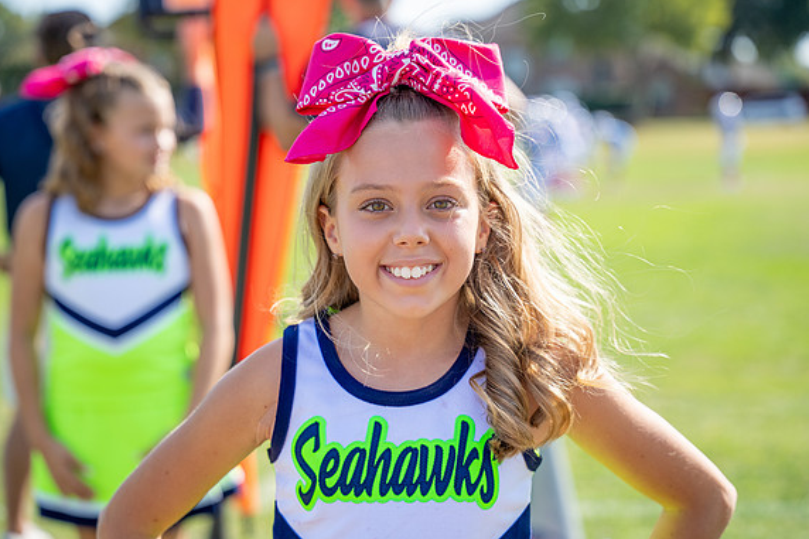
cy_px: 256
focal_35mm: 76
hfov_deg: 26.7
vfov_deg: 17.9
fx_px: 1707
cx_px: 402
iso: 100
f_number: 2.8
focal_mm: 70
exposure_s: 1/1000
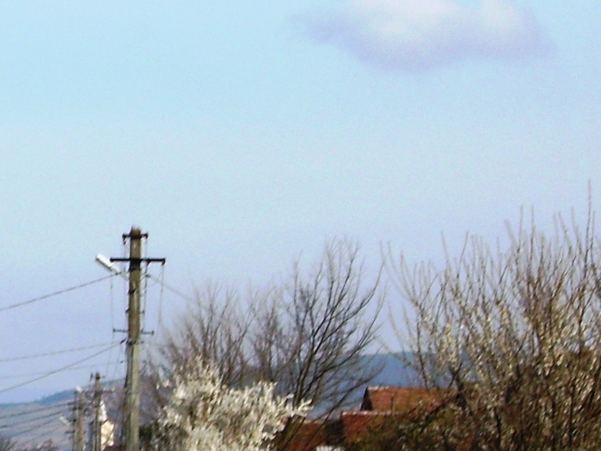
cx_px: -28
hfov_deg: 7.0
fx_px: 4879
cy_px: 351
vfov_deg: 5.3
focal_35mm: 281
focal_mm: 18.9
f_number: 8
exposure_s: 1/162
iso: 50
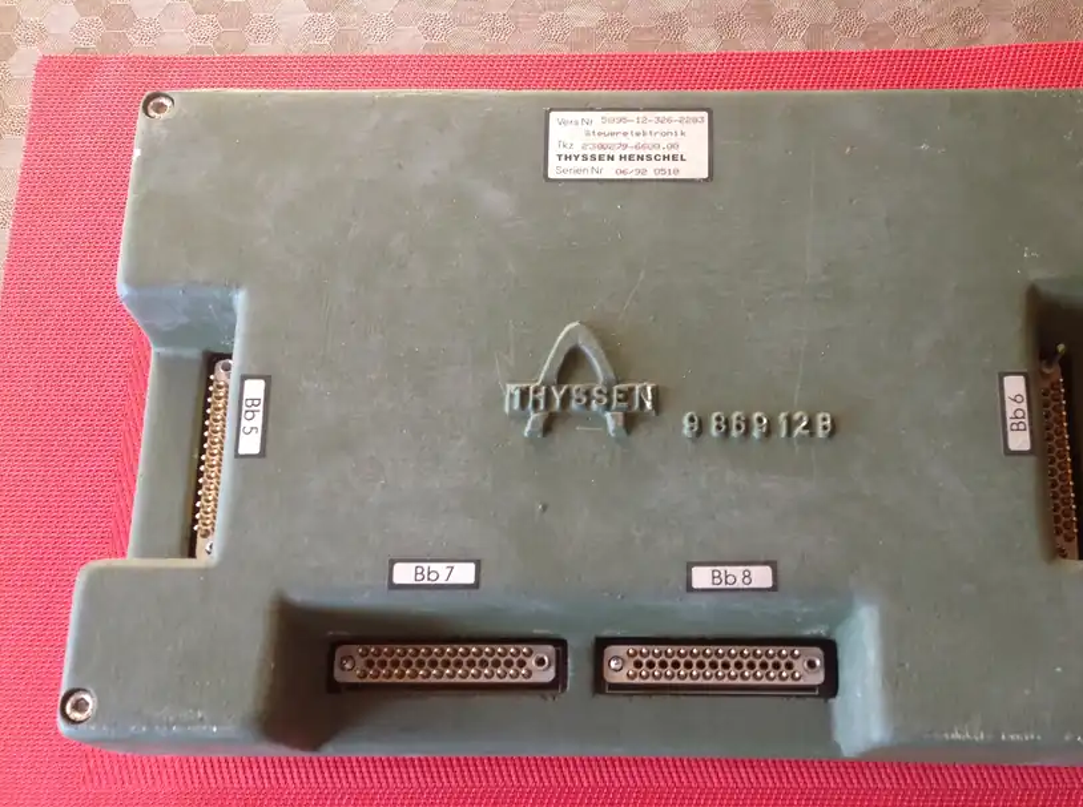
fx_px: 1343
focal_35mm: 43
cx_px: 644
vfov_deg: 33.4
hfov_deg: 43.7
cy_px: 492
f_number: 2.4
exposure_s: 1/15
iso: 80
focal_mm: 4.28
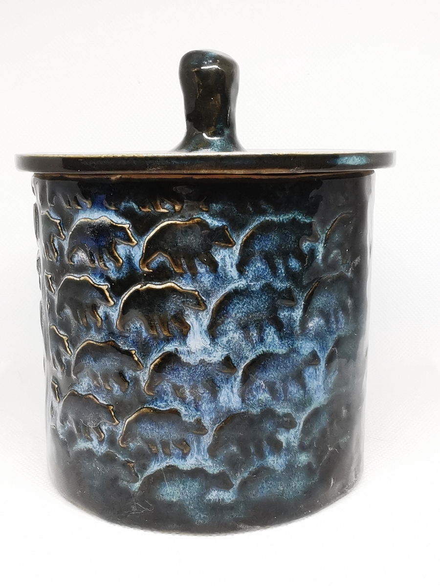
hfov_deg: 37.7
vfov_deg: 49.0
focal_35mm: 38
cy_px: 293
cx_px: 220
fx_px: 644
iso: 160
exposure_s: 1/50
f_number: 2.2
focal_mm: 2.26
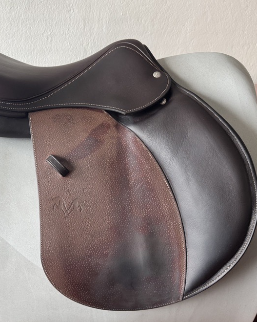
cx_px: 88
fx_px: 304
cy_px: 160
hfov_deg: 45.2
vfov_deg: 55.7
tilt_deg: -20.0
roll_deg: +1.7
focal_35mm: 32
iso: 200
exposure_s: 1/60
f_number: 1.78
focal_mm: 6.76
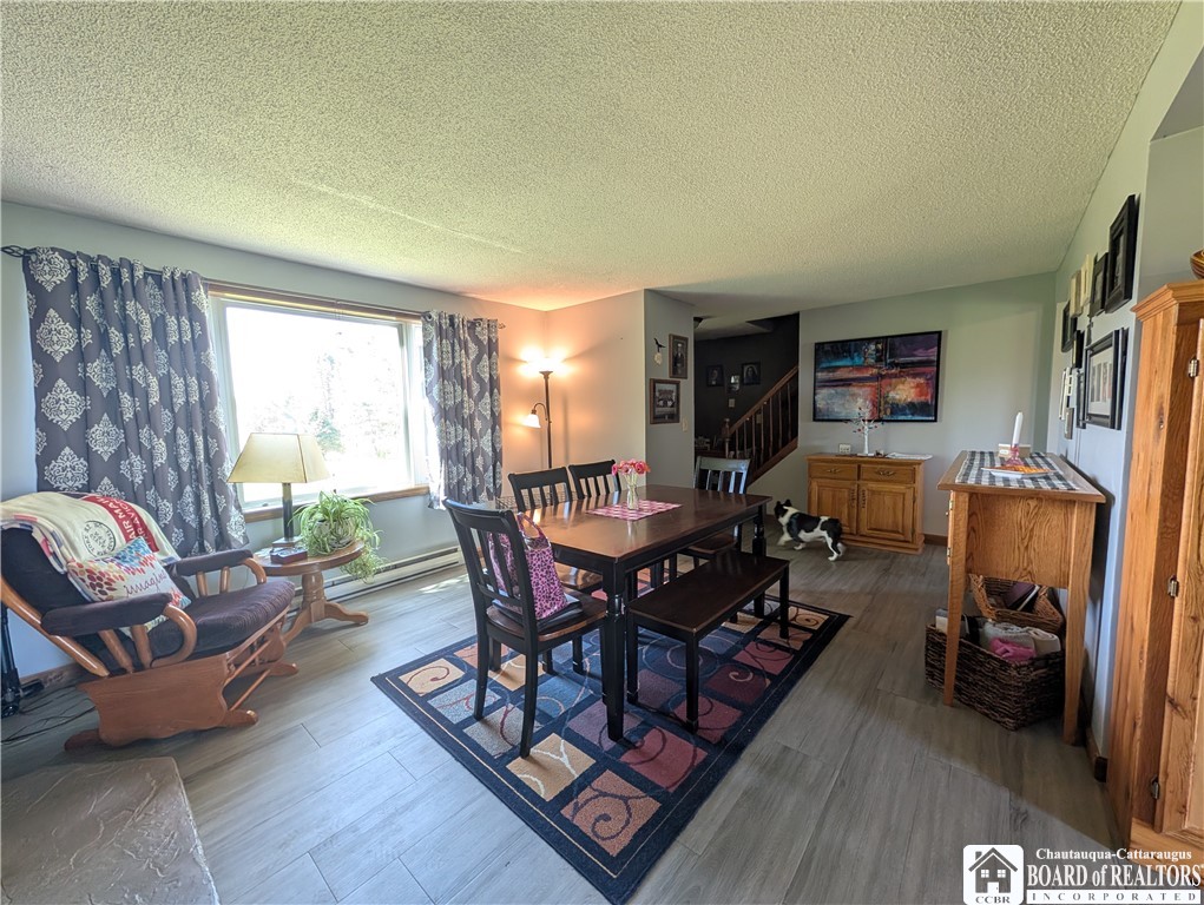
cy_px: 452
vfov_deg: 94.6
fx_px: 418
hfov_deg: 110.5
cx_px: 602
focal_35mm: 12
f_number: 1.7
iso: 66
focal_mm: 2.02
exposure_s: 1/60
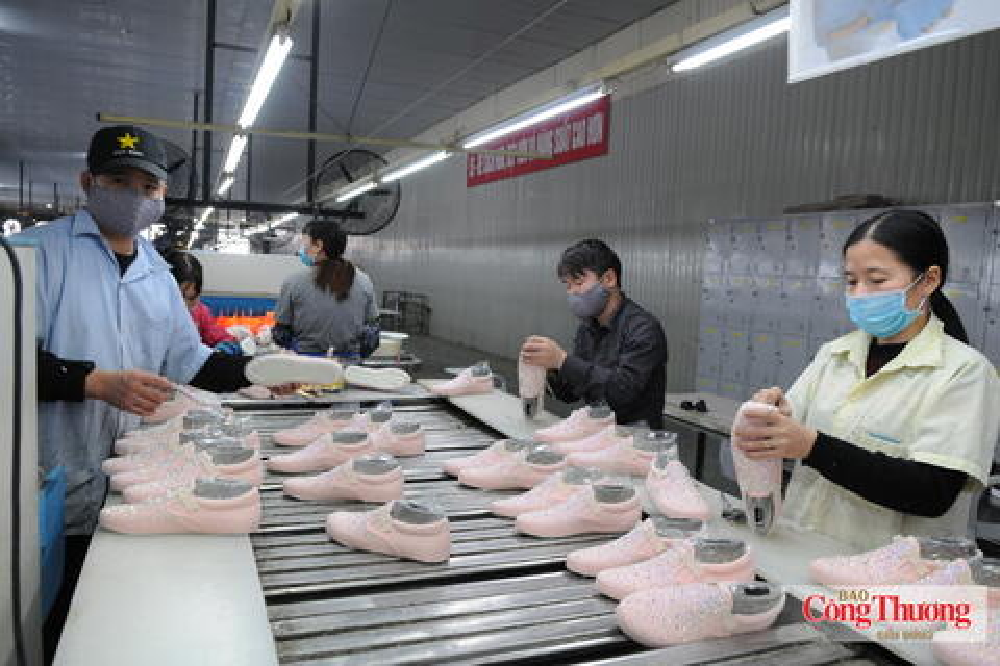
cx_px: 500
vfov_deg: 50.4
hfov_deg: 70.4
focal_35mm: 26
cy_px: 333
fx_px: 708
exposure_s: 1/100
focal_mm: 17
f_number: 3.5
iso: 1000
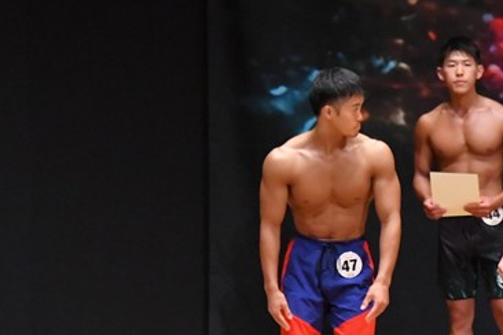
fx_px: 5980
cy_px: 276
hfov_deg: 4.8
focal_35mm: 428
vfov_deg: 3.2
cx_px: 467
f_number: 5.6
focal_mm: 135
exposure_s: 1/400
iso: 8000
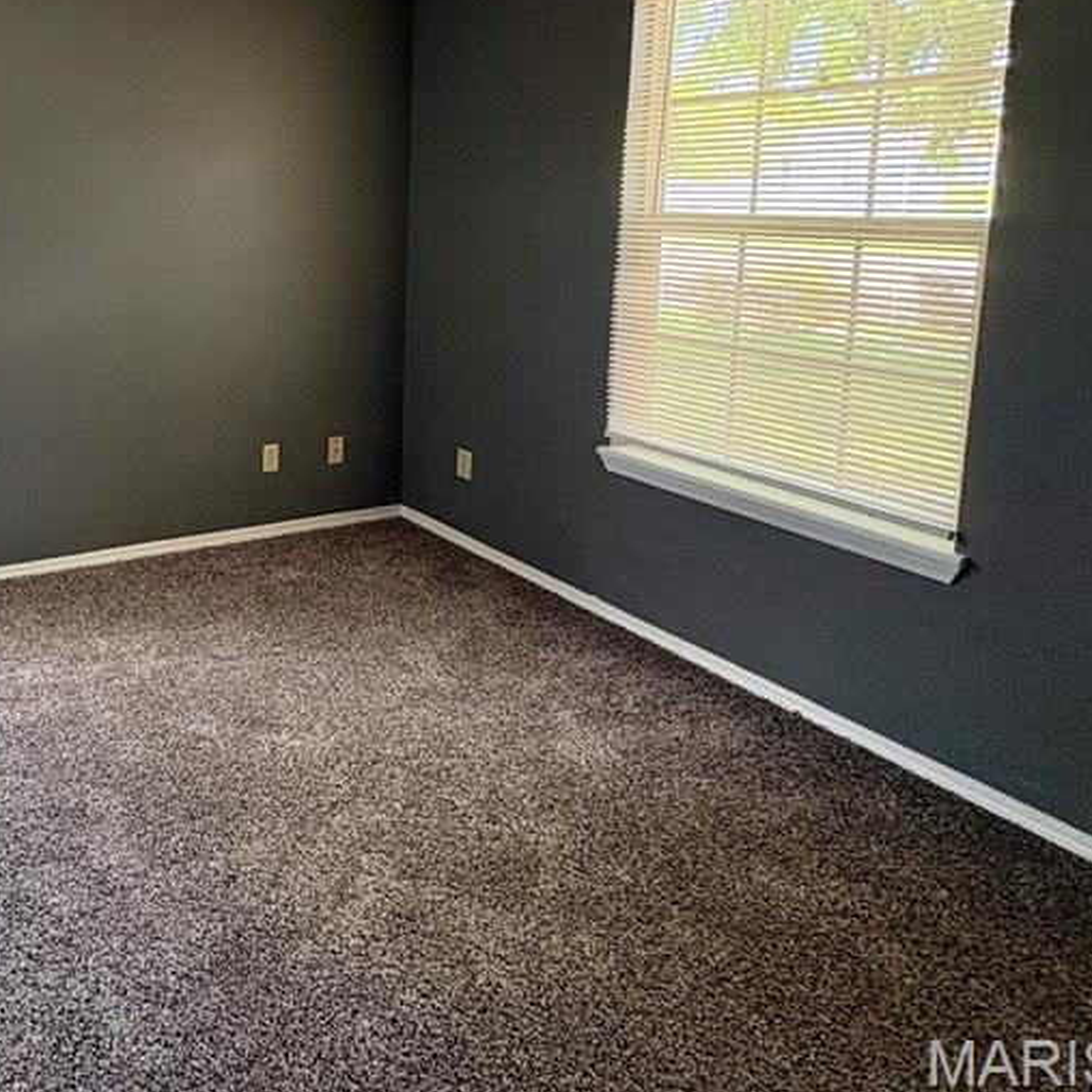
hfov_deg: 52.3
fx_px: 892
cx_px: 41
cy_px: 282
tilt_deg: -6.2
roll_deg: +1.1
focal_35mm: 25
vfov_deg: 59.8
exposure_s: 1/99
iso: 160
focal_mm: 2.22
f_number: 2.2
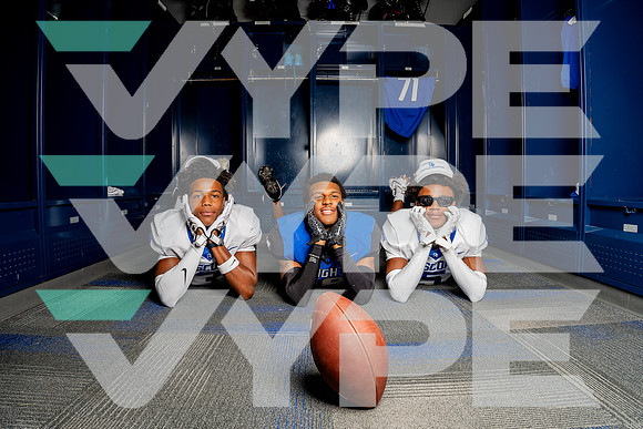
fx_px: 399
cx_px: 319
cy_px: 205
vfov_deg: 56.5
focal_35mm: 22
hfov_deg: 77.8
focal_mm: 20
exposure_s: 1/250
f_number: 5.6
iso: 100
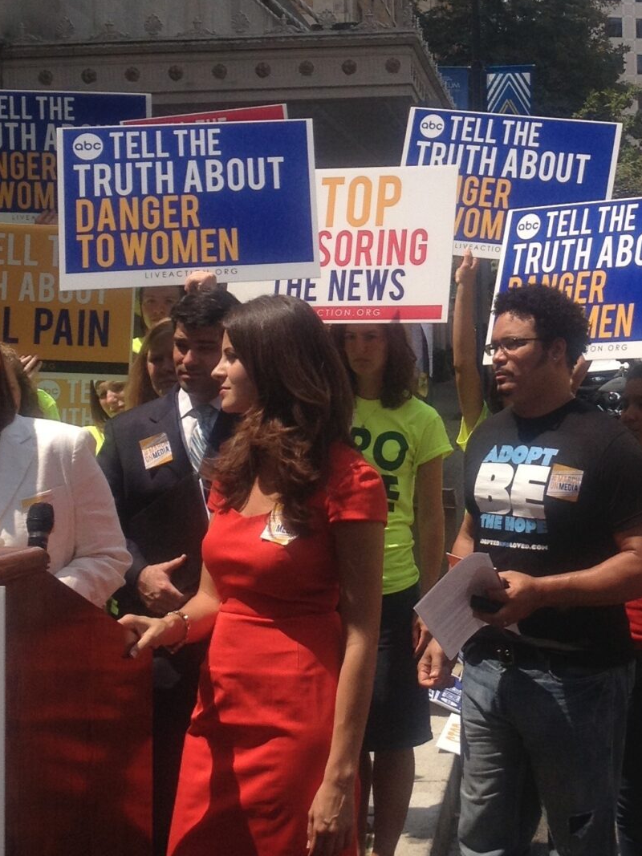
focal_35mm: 84
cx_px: 506
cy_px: 227
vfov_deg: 23.1
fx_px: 2078
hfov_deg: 17.4
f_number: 2.4
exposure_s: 1/1004
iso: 50
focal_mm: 4.28
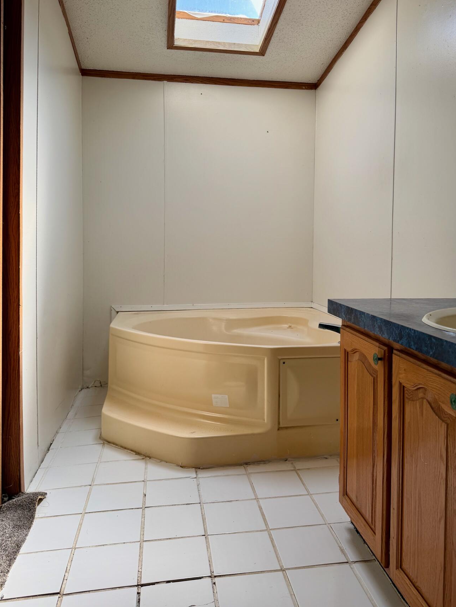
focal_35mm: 28
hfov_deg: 49.7
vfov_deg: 63.1
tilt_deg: -1.1
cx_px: 253
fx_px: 492
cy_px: 256
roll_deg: -0.6
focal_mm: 6.76
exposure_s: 1/303
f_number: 1.78
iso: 80
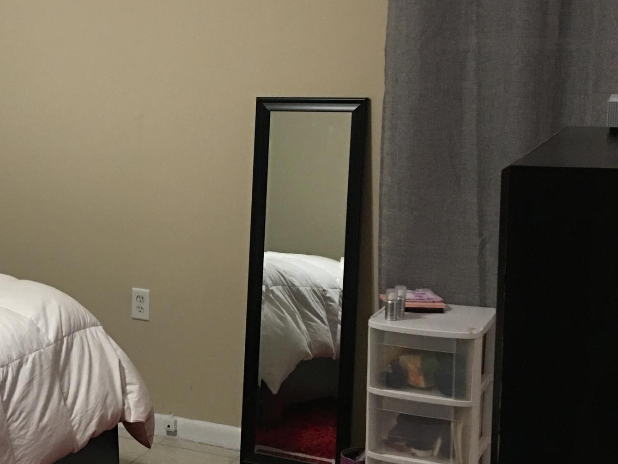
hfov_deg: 28.4
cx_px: 37
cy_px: 211
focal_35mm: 65
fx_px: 1161
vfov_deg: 22.6
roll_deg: +0.2
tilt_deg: -6.6
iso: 100
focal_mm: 4.15
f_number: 2.2
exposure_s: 1/15
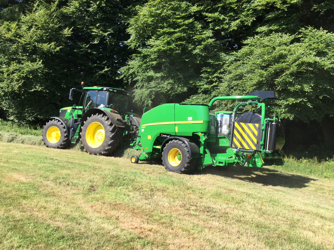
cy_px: 125
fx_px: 299
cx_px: 167
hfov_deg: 58.4
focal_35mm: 31
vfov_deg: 45.4
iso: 25
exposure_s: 1/657
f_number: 2.4
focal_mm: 3.3
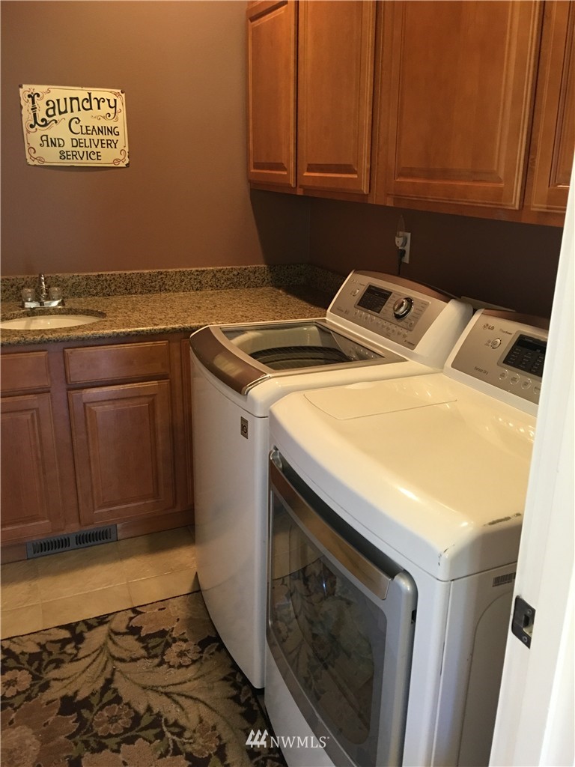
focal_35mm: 29
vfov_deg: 61.7
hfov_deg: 48.2
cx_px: 288
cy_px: 384
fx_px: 642
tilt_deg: -17.8
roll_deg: -0.8
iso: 80
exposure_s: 1/10
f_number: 2.2
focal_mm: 4.15
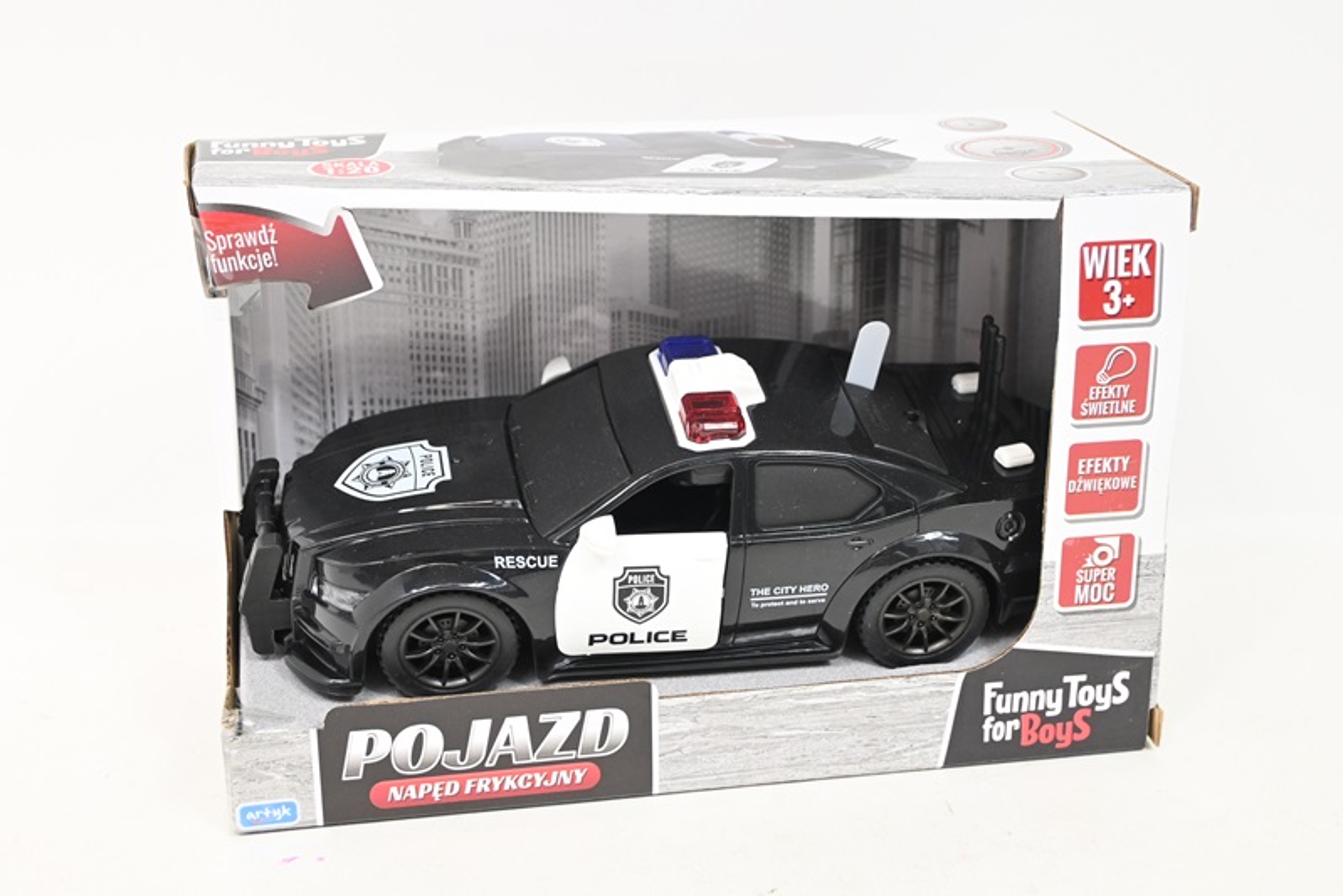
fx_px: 1959
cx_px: 672
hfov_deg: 37.8
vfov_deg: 25.8
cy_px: 448
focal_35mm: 52
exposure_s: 1/125
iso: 900
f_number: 5.3
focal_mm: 35
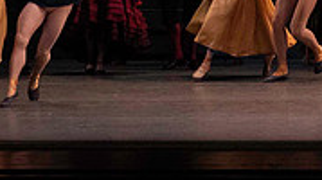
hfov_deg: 5.4
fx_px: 3393
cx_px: 360
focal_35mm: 398
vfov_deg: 3.0
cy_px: -140
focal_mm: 117
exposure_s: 1/400
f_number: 7.1
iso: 12800
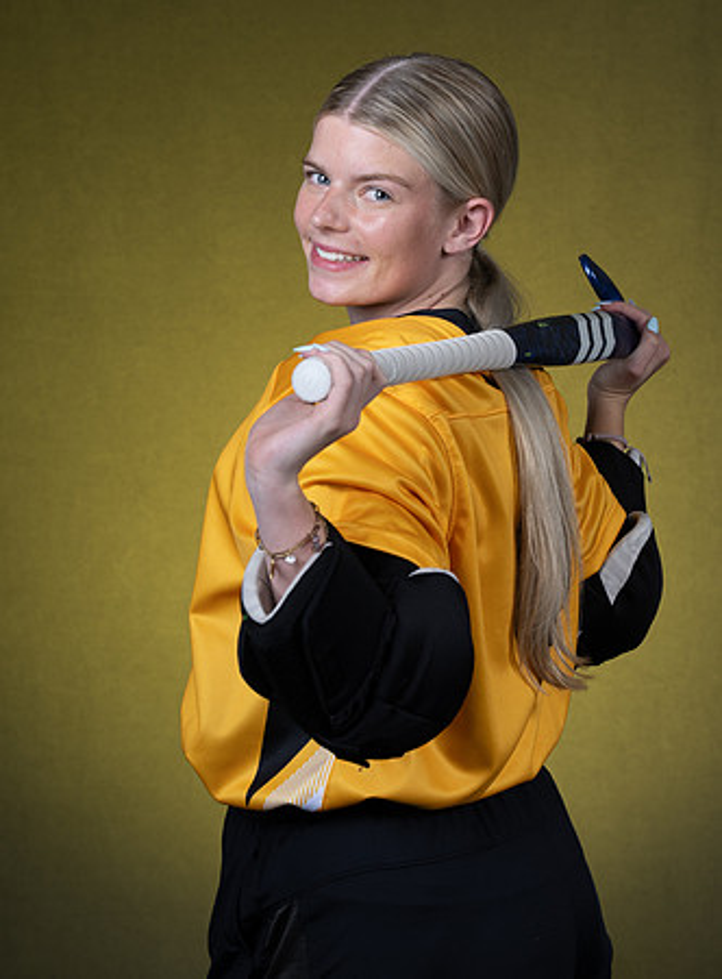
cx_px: 461
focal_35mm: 107
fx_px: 3018
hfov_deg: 13.6
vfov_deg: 18.4
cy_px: 461
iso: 100
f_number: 7.1
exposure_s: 1/160
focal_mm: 70
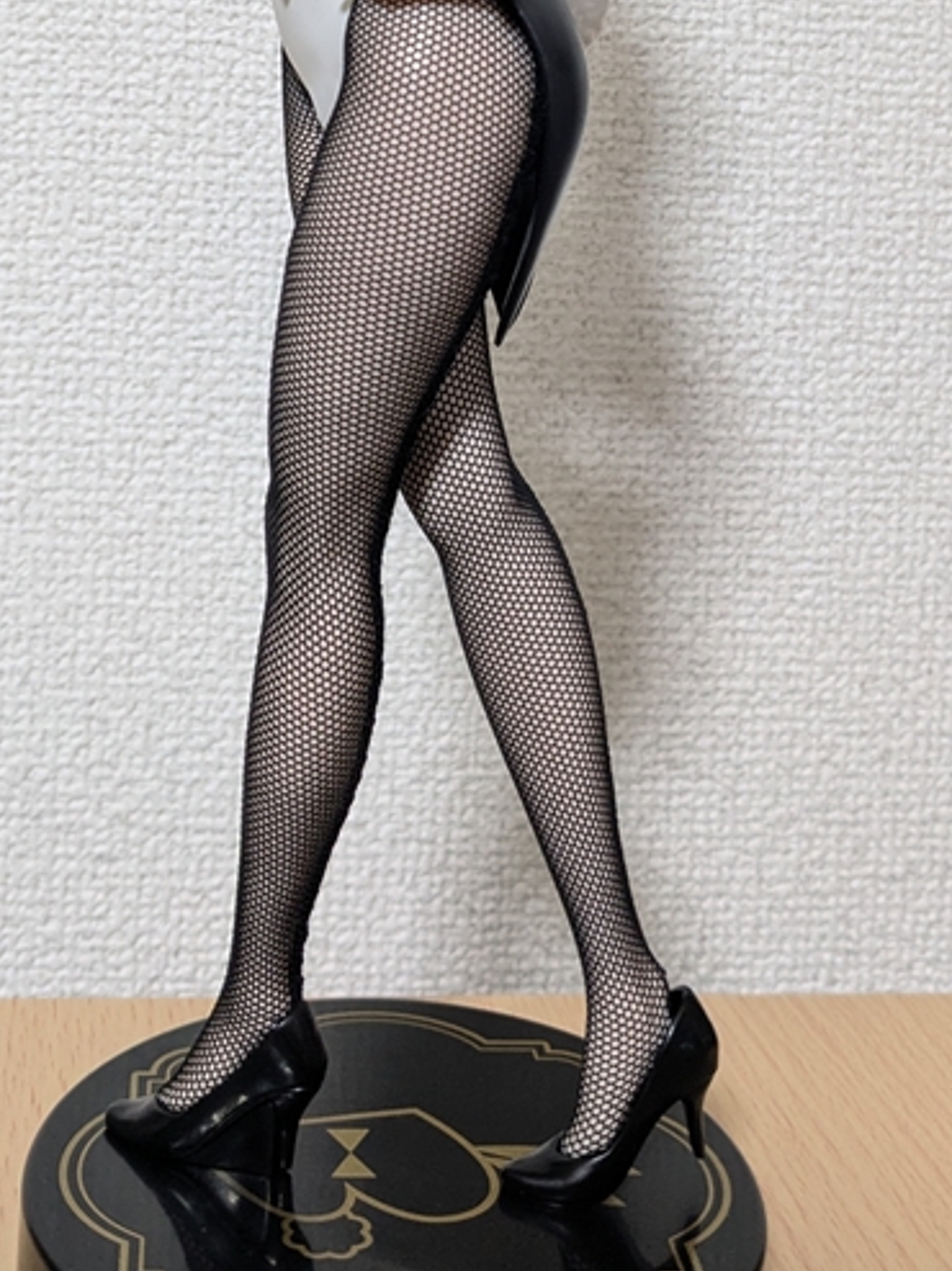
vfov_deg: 32.3
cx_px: 448
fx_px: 2055
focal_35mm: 56
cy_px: 72
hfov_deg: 26.1
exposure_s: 1/24
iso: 130
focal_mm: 4.38
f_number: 1.73
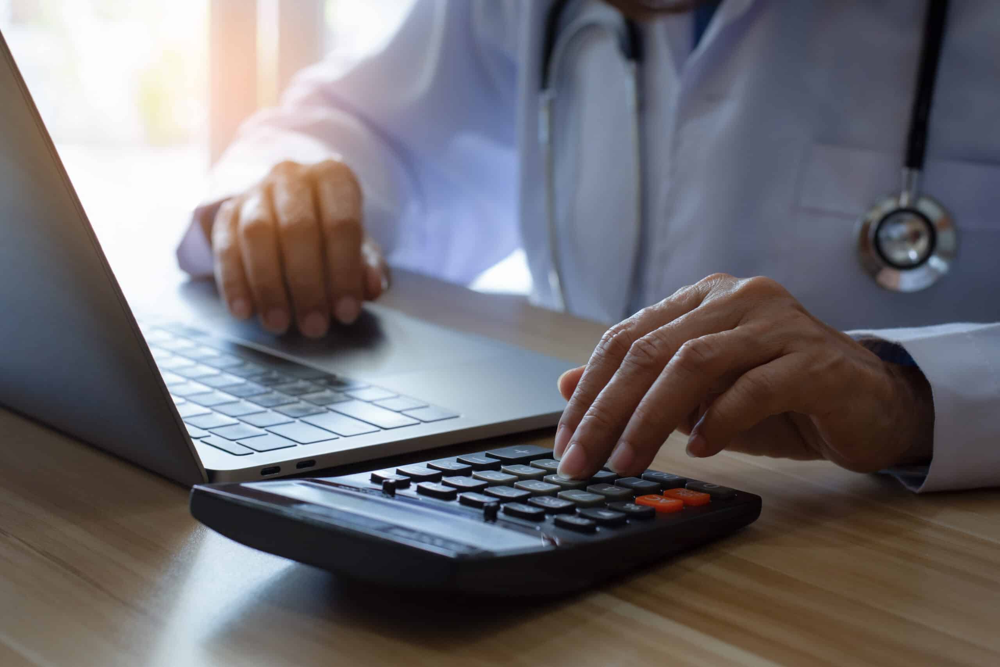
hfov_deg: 27.0
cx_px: 500
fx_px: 2083
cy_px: 334
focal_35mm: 75
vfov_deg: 18.2
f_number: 4
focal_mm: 50
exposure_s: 1/100
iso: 200
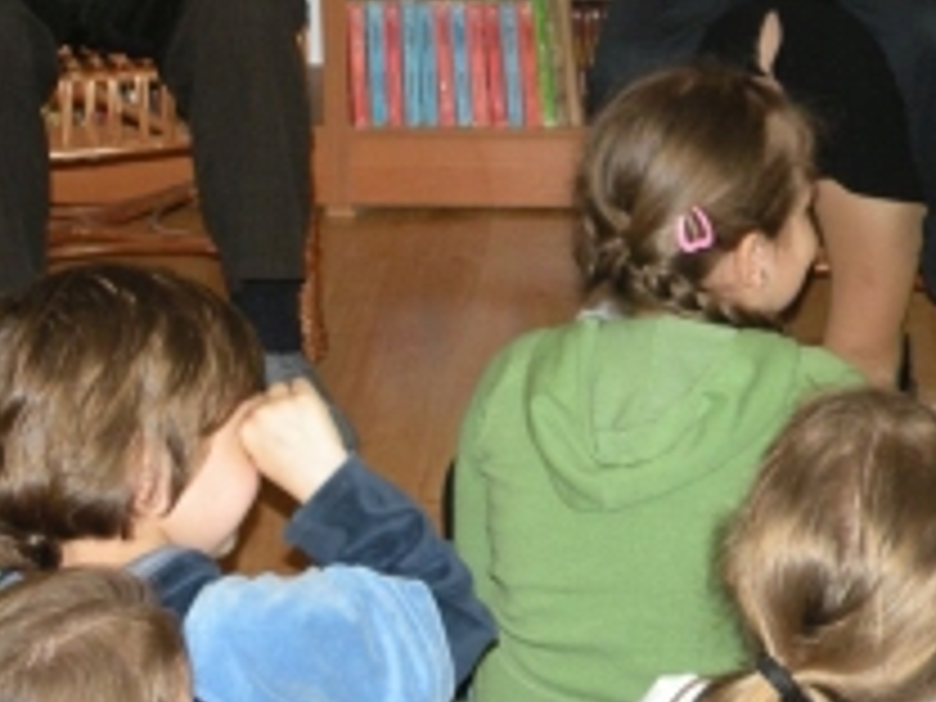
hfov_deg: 19.4
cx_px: 598
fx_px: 2731
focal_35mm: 101
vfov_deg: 14.3
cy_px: -52
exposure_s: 1/60
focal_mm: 7.4
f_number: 3.2
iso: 145
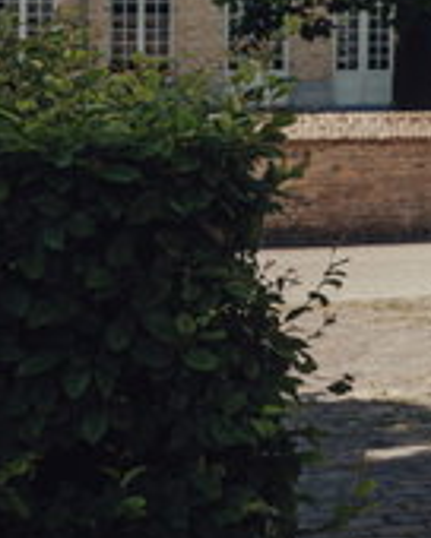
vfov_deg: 14.4
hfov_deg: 9.8
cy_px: -27
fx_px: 2089
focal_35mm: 131
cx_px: 1160
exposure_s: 1/125
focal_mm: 31
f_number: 5.6
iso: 100
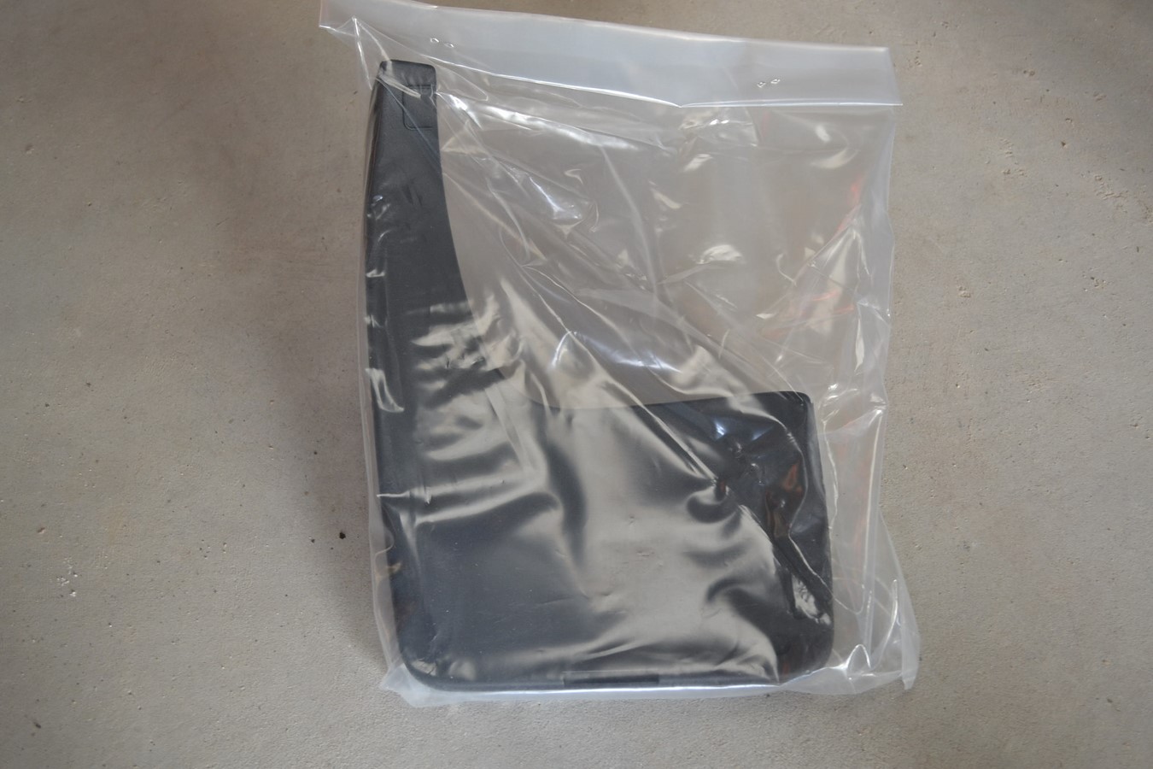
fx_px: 1345
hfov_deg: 46.4
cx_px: 576
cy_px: 384
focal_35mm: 42
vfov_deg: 31.9
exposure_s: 1/60
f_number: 4.5
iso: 560
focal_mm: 28
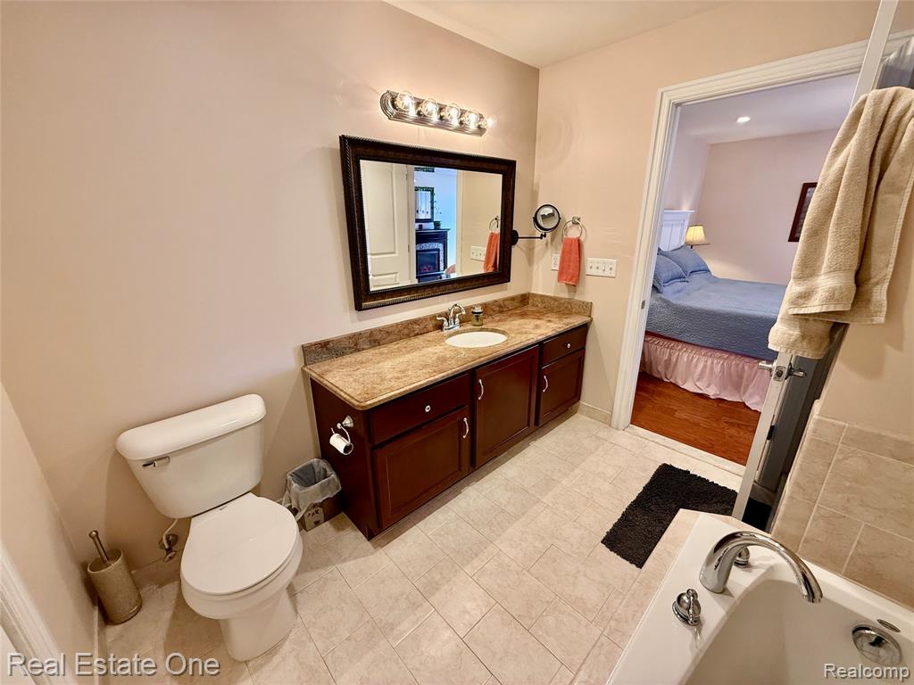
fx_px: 370
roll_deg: +0.6
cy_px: 342
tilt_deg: -18.9
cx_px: 457
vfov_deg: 85.7
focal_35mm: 14
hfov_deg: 102.1
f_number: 2.2
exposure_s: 1/60
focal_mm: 2.22
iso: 200
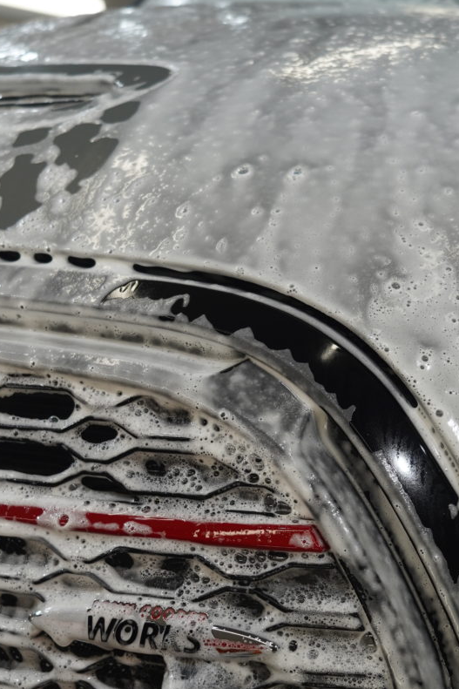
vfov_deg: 29.4
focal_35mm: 68
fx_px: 1301
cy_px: 464
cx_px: 239
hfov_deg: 20.0
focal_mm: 35
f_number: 4.5
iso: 400
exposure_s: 1/160
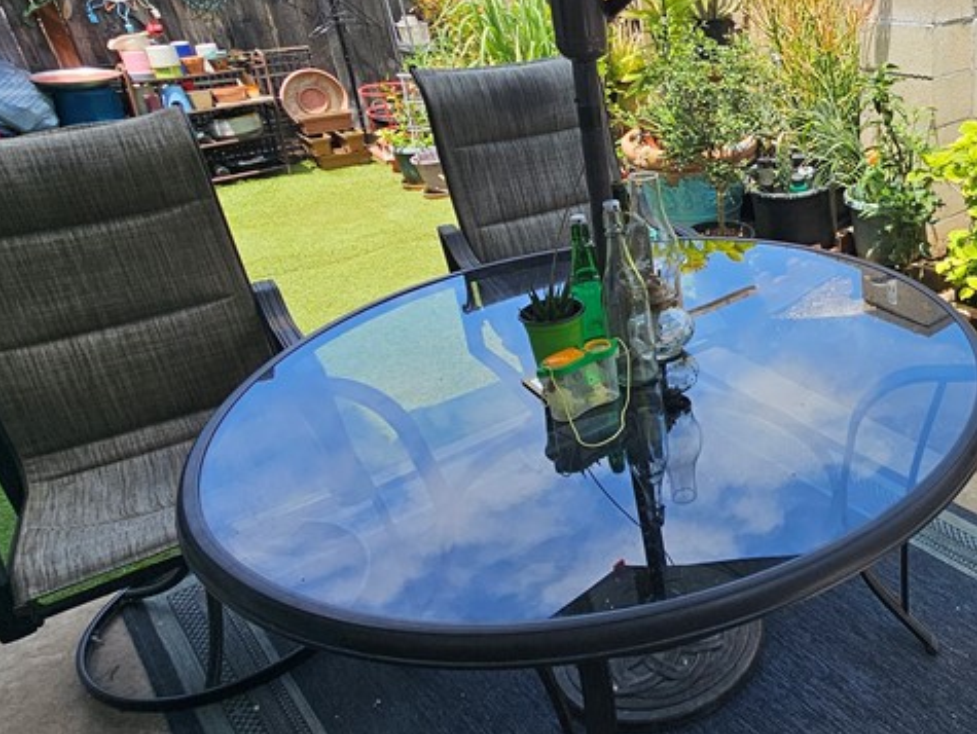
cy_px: 323
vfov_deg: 49.7
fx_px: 791
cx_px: 847
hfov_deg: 56.3
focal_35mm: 28
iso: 50
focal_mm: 2.2
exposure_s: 1/1087
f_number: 2.2
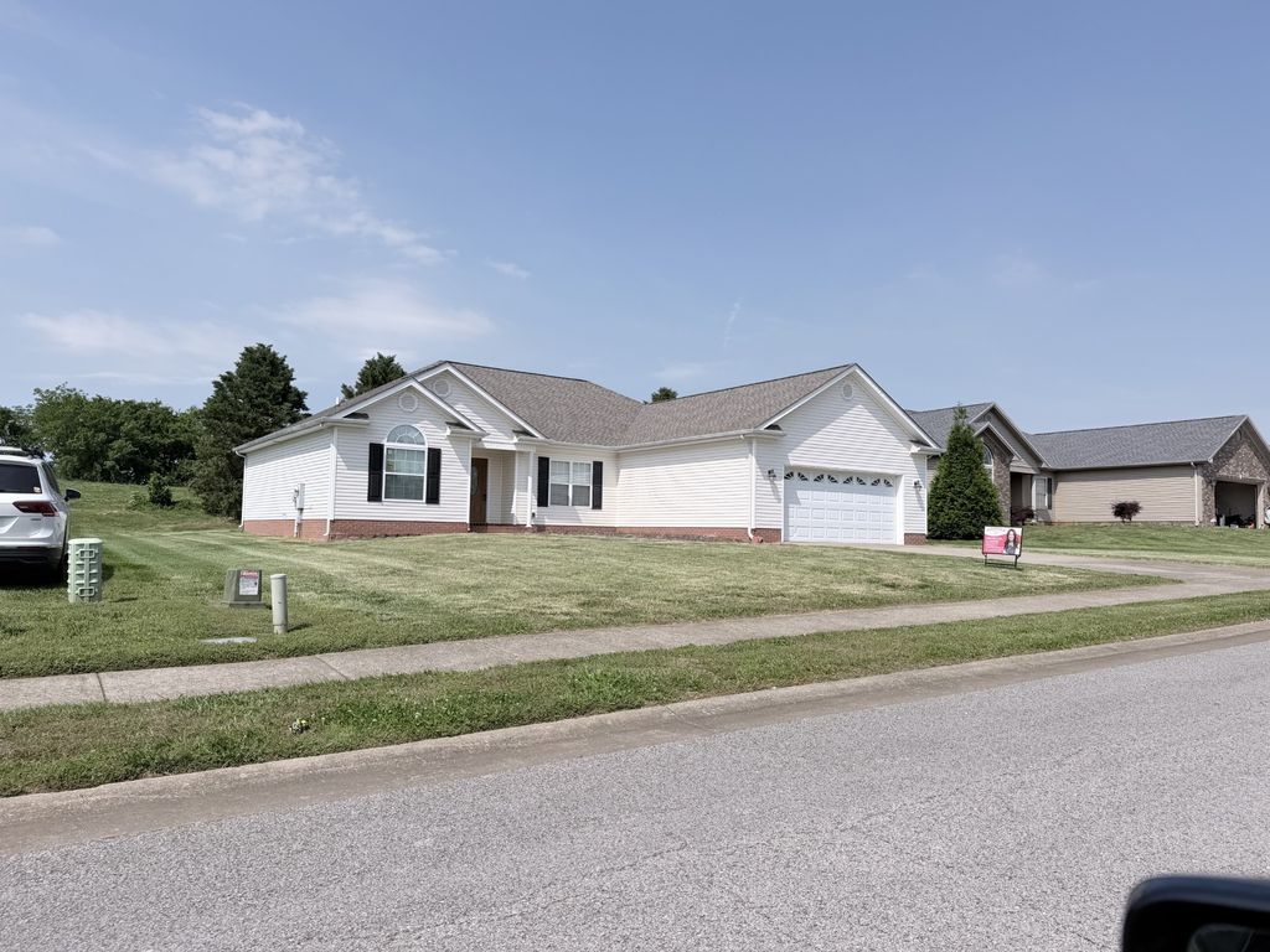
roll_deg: -1.0
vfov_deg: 56.8
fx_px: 881
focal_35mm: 24
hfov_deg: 71.6
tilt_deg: +3.5
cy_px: 476
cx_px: 635
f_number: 1.78
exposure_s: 1/8130
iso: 80
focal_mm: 6.76
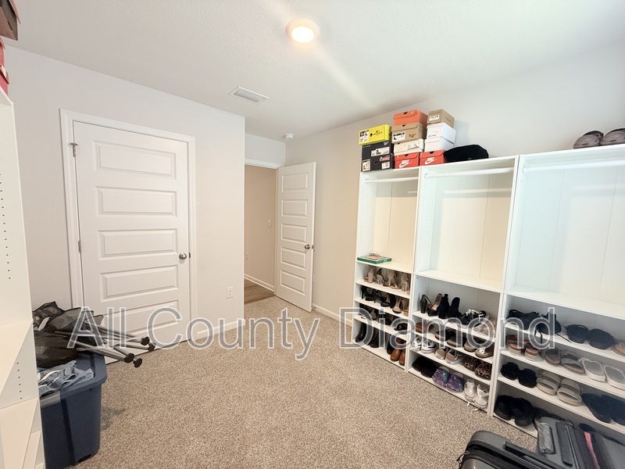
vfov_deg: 85.7
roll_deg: -2.1
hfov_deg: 102.1
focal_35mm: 14
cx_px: 312
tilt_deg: -5.6
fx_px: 253
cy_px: 234
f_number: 2.2
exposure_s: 1/60
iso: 200
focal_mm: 2.22
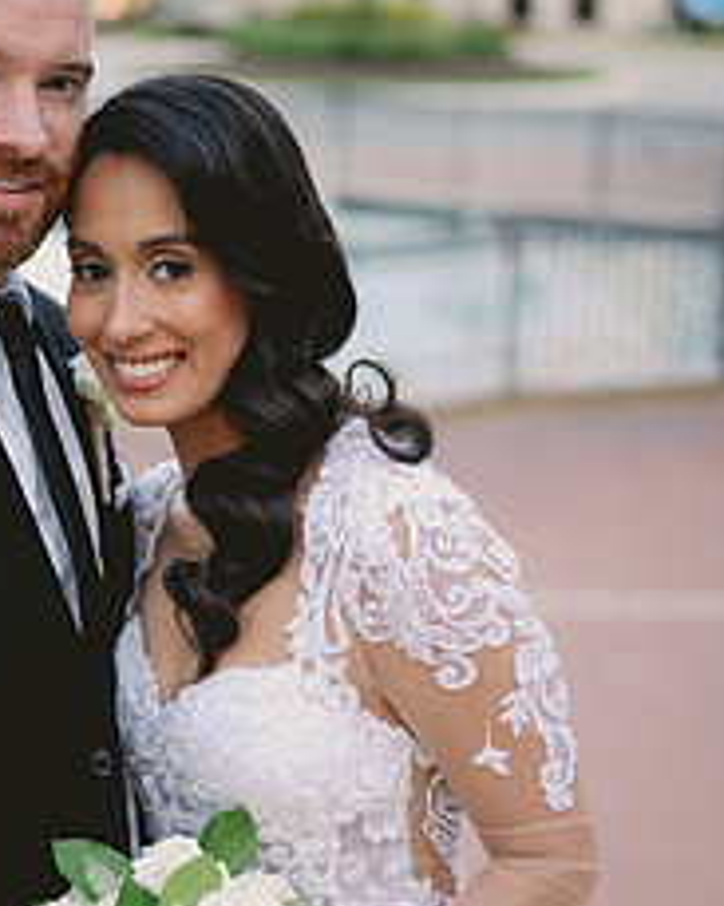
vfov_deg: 20.8
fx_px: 2466
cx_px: 156
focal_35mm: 92
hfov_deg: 16.6
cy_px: 593
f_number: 2
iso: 50
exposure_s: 1/125
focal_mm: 50
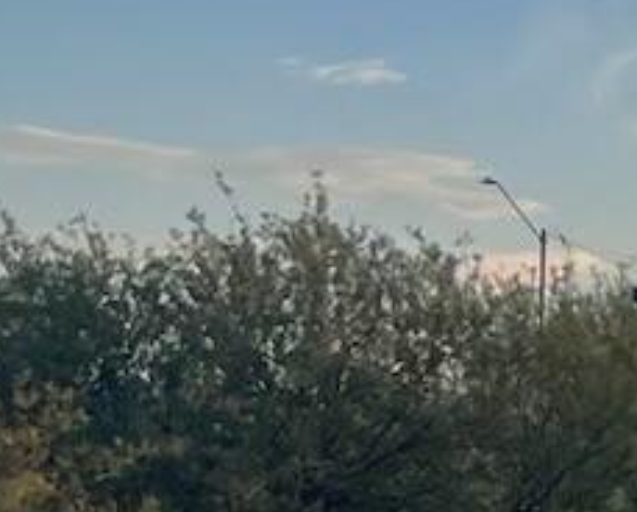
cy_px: 715
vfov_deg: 8.6
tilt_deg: -3.1
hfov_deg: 8.4
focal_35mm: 177
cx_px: 2164
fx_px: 3343
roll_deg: -0.7
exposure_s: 1/1934
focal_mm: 5.7
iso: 50
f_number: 1.5
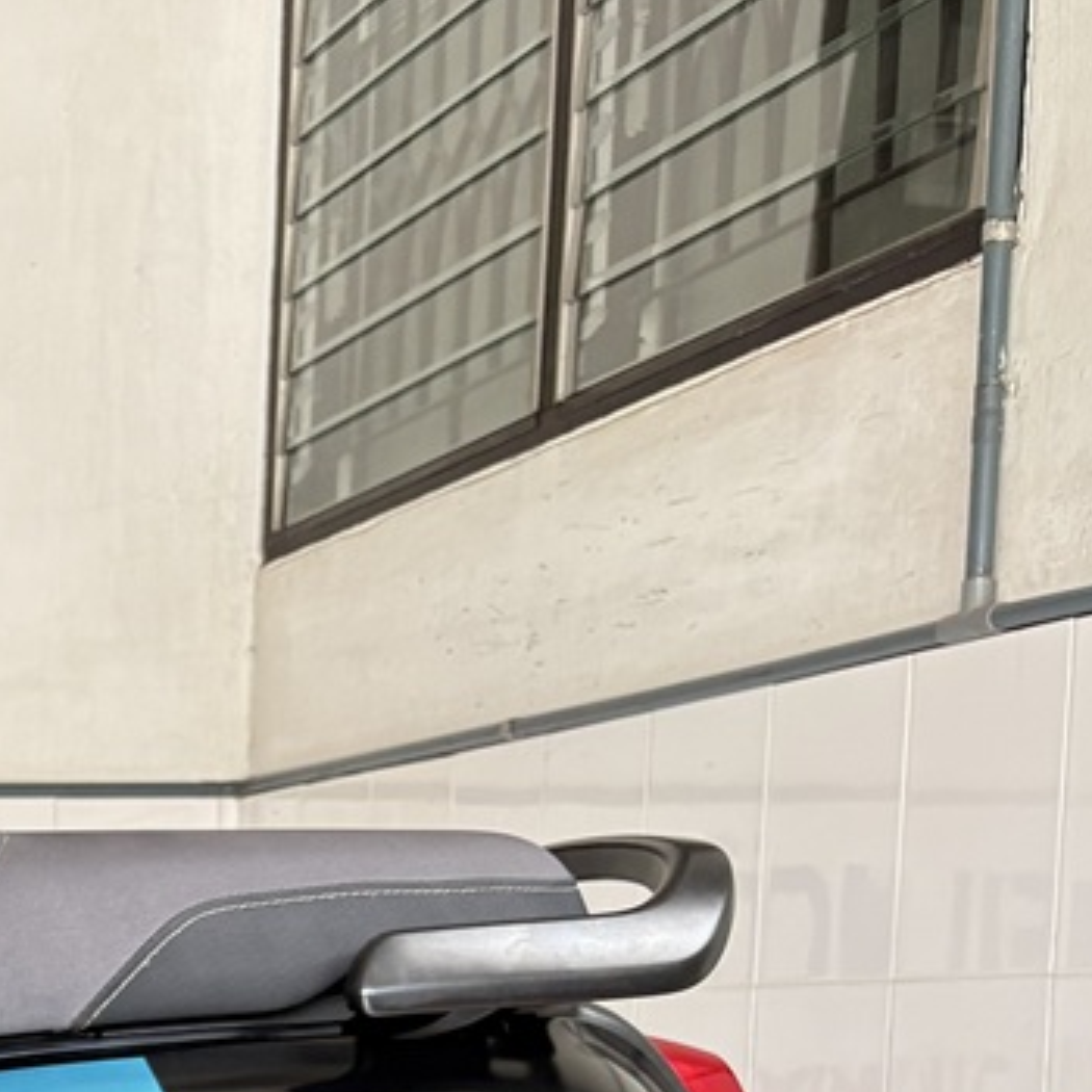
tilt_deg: -5.6
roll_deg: +1.0
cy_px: 1335
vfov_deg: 19.4
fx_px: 2998
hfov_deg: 16.9
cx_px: -889
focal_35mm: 84
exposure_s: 1/112
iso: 125
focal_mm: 5.96
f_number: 1.6
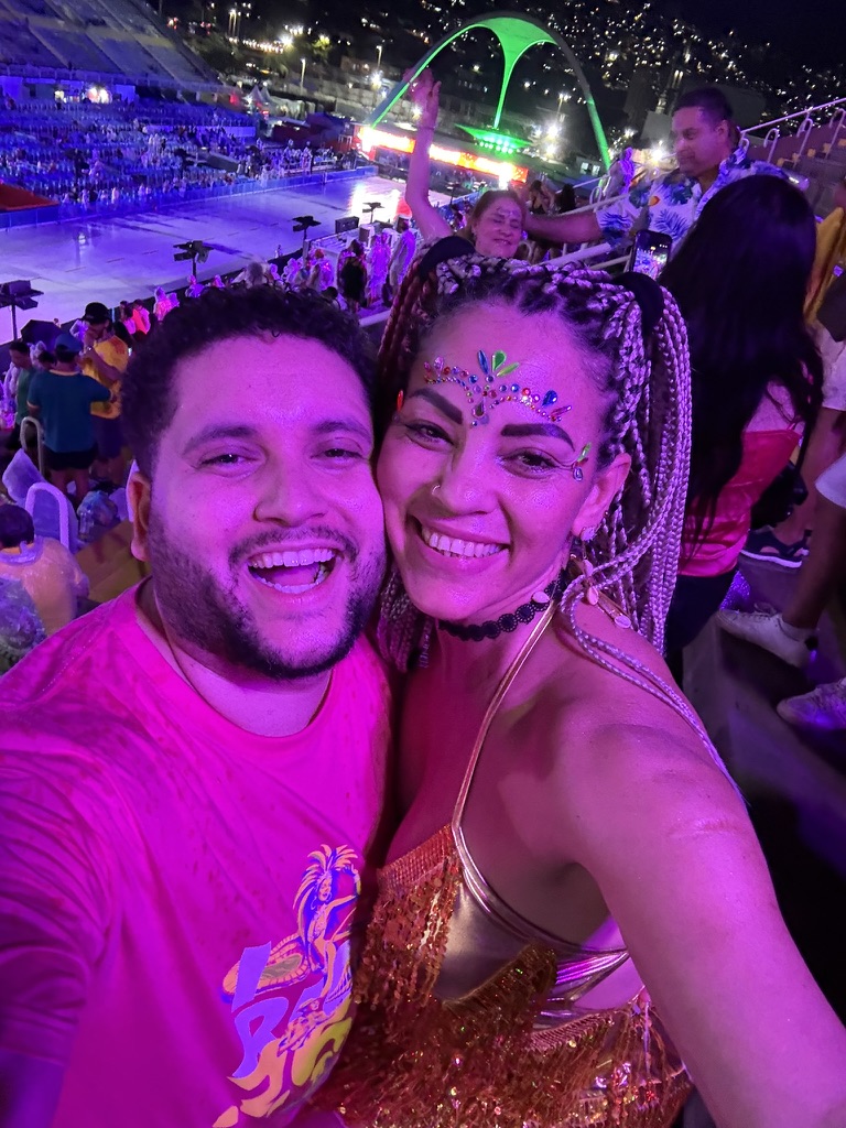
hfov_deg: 58.9
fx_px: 749
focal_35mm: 23
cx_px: 423
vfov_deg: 73.9
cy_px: 564
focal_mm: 2.69
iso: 640
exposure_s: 1/29
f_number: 1.9
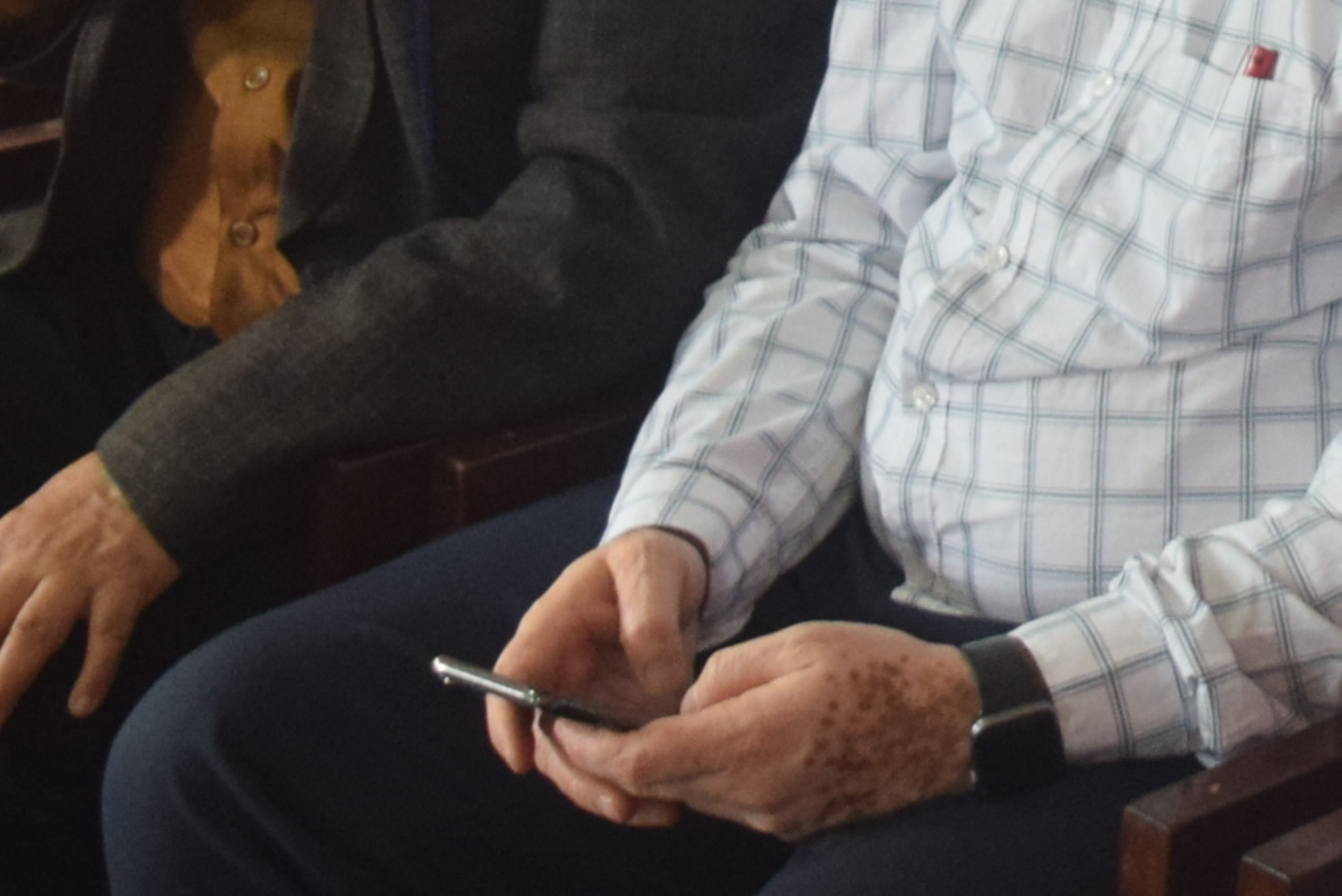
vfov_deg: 10.8
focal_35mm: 119
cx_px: 1762
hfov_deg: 16.2
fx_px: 4438
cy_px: -741
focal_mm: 18
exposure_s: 1/50
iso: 800
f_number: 3.5
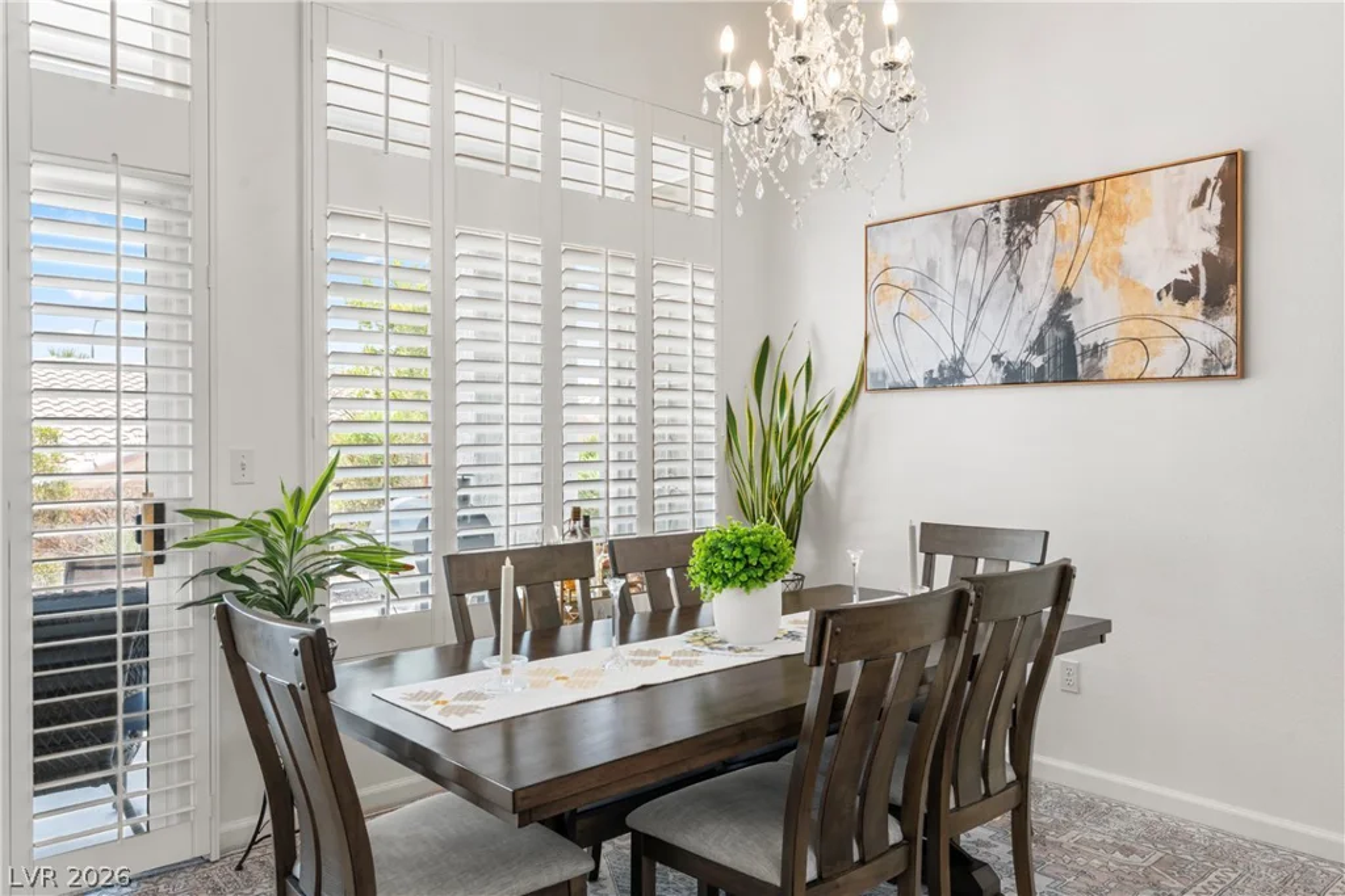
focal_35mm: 25
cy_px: 448
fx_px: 934
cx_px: 672
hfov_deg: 71.5
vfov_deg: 51.3
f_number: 8
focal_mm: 25
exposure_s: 1/15
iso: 400
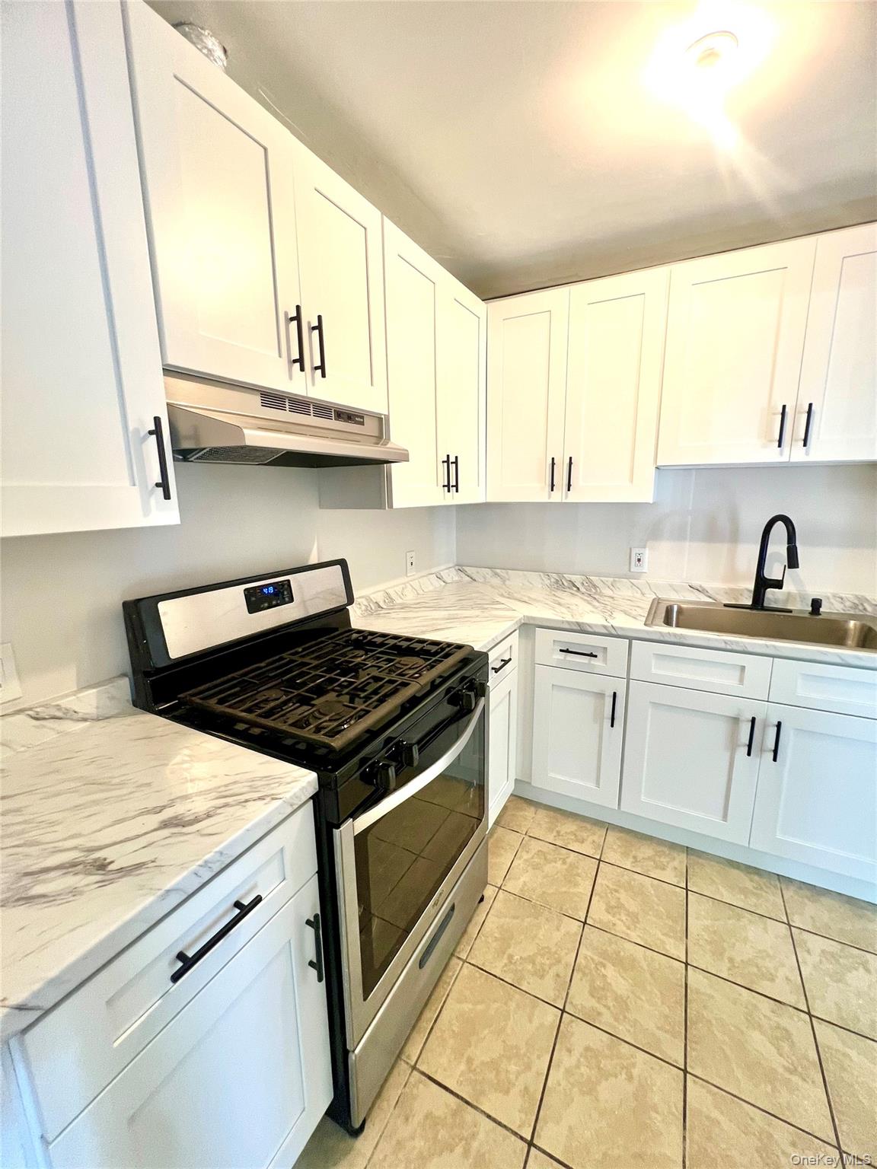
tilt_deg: -11.1
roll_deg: +1.9
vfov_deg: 106.2
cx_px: 438
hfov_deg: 89.9
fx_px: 439
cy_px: 584
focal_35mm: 13
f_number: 1.8
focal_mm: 1.57
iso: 80
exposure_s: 1/30
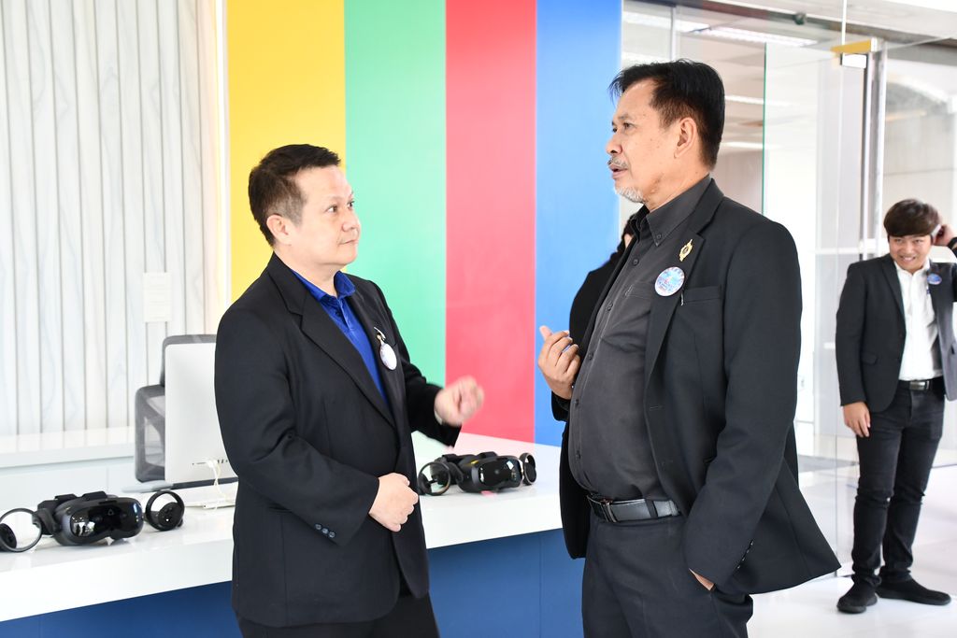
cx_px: 478
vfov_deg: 28.1
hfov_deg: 41.1
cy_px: 319
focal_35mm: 48
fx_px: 1276
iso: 1000
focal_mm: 32
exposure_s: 1/125
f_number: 4
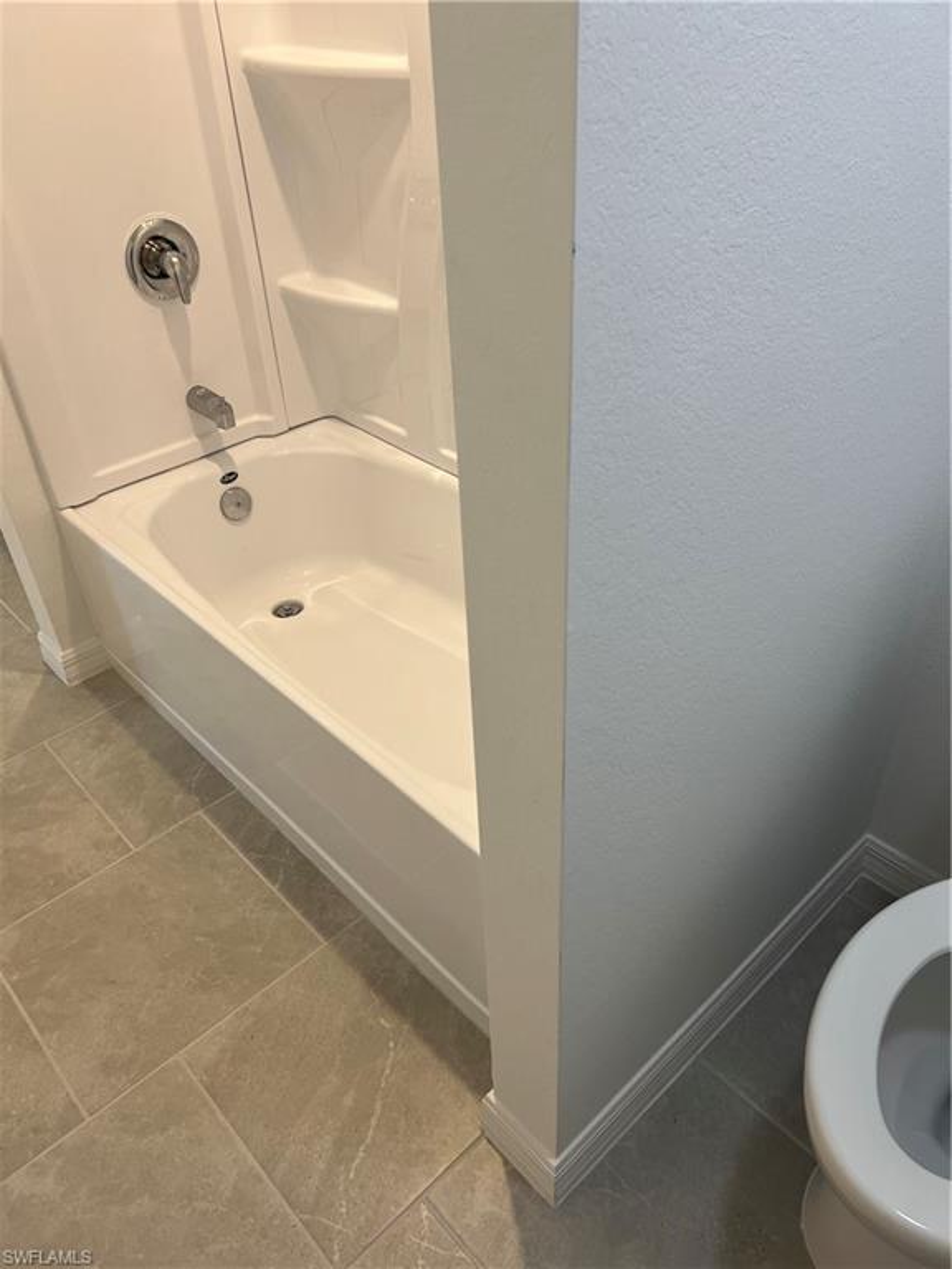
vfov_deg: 67.3
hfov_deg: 53.1
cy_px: 634
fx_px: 953
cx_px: 476
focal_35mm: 26
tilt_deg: -36.1
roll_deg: +3.9
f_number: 1.5
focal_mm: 5.7
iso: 80
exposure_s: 1/120
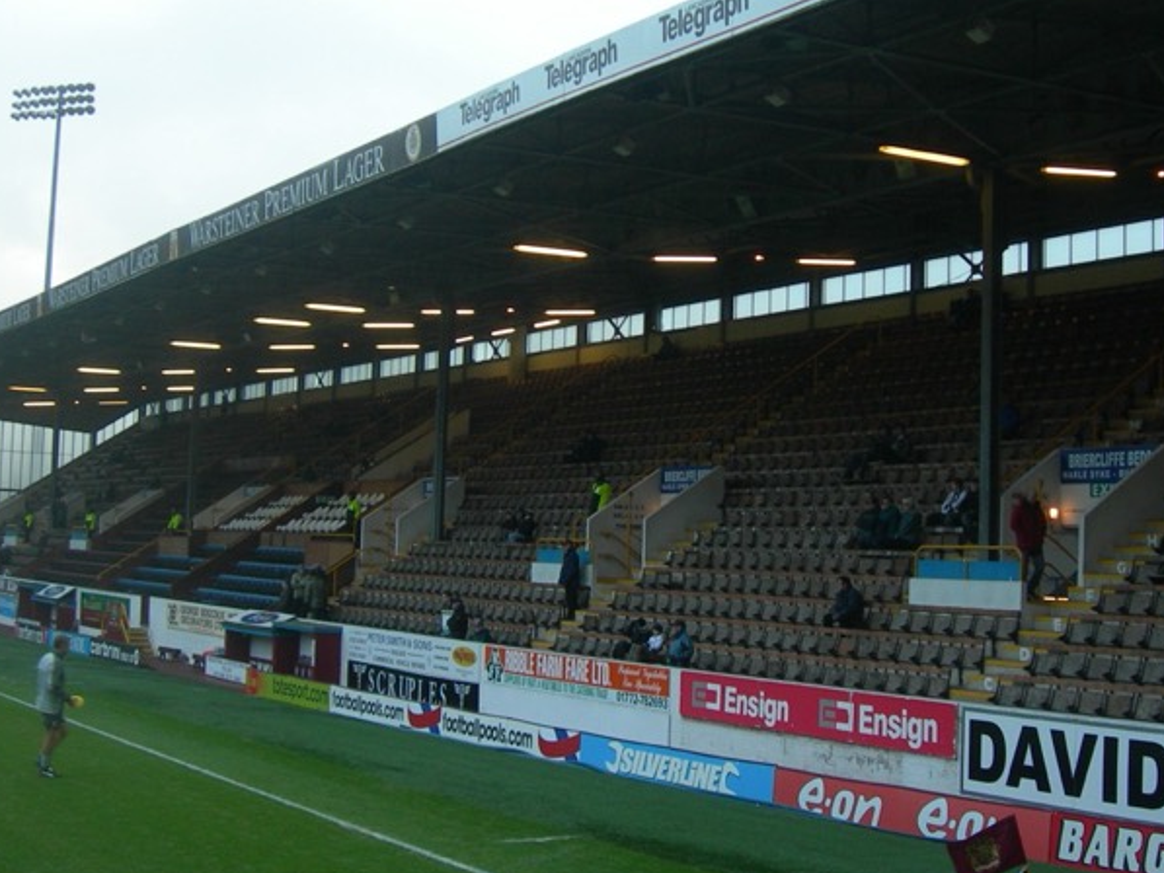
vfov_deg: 26.1
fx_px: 1883
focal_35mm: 56
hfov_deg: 34.1
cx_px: 739
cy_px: 361
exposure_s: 1/35.2
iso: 50
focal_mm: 7.8
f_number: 2.8
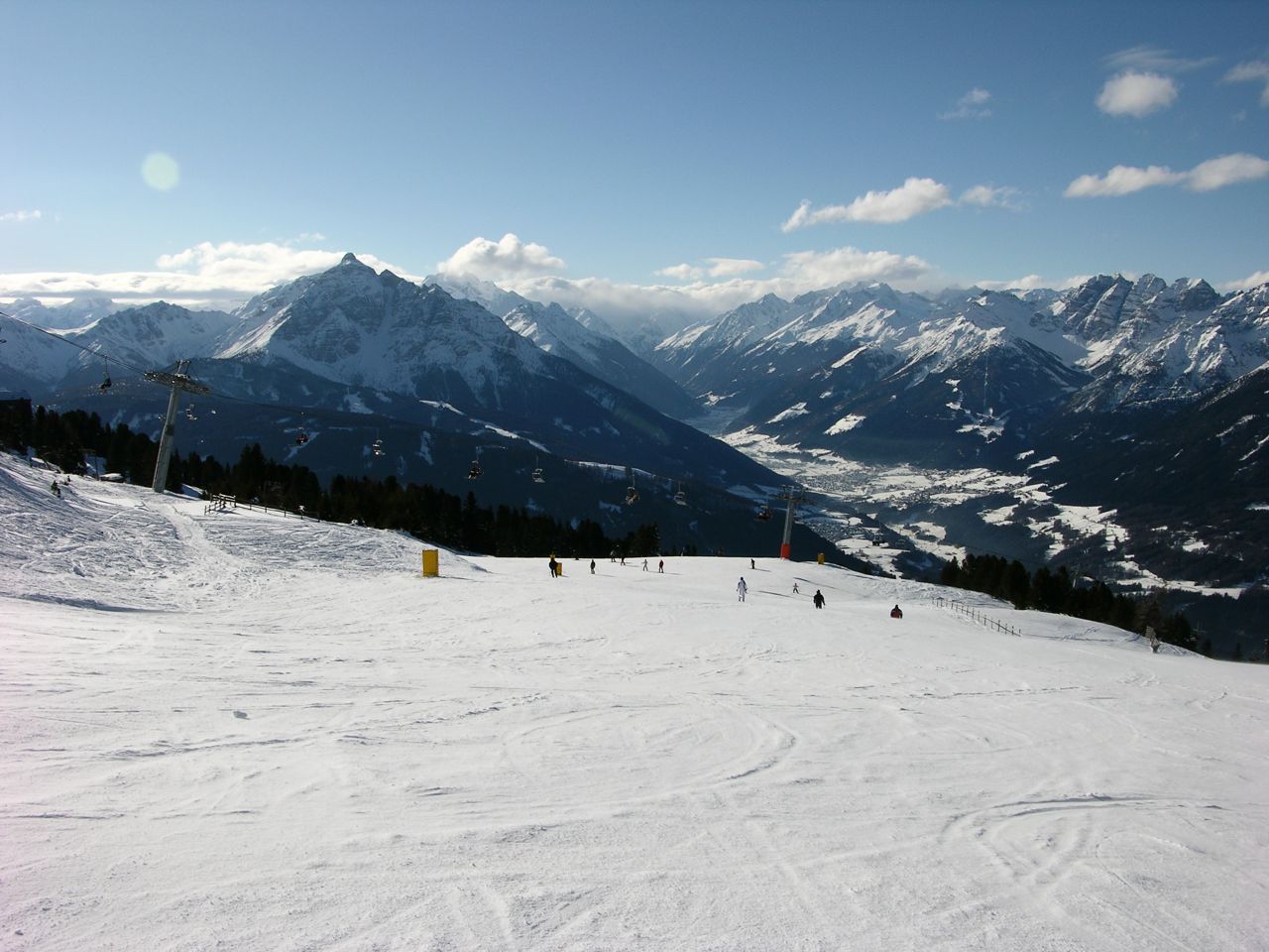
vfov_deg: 40.7
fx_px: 1283
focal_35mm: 35
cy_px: 476
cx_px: 634
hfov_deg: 52.6
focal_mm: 8.9
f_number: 8
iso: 50
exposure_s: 1/340
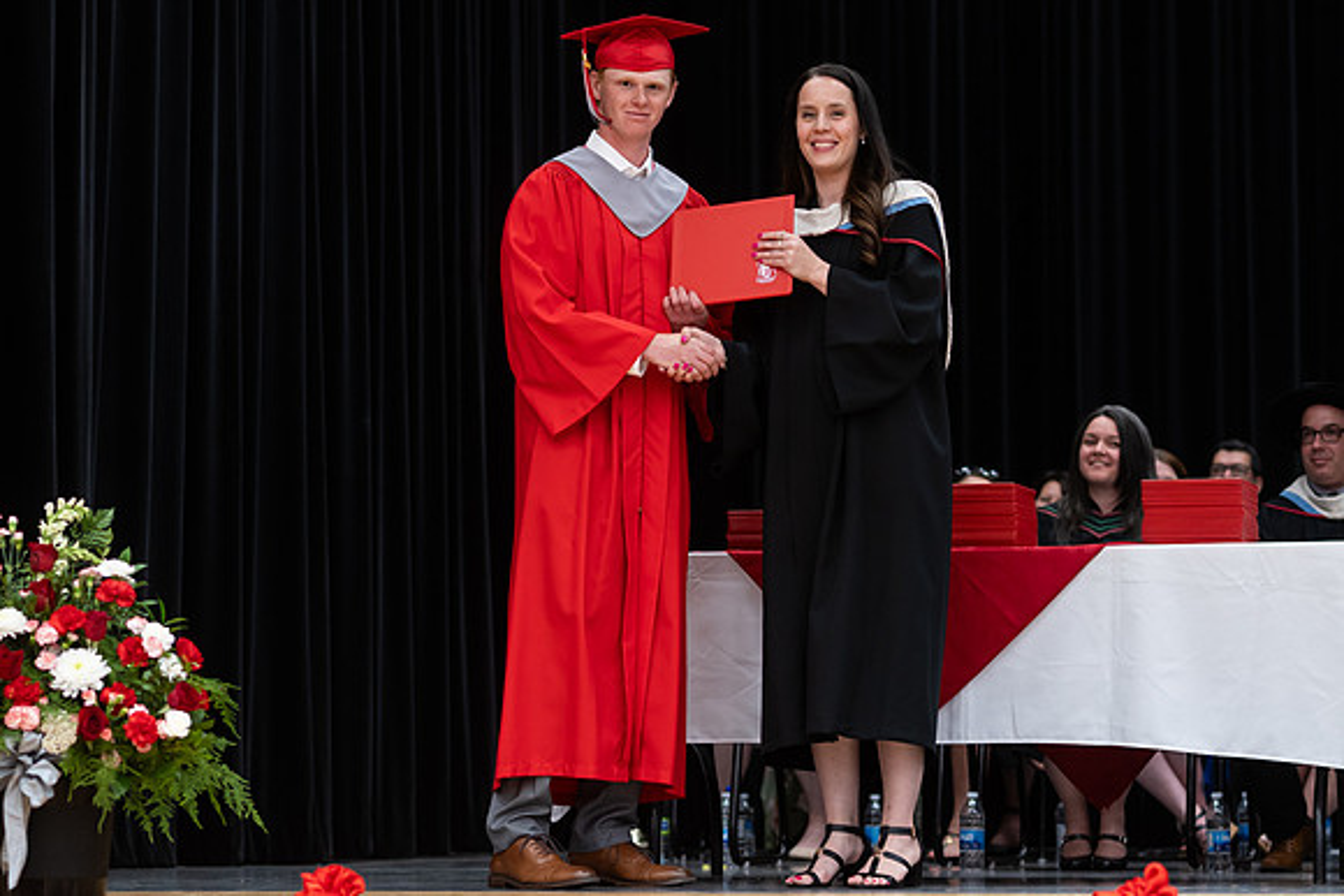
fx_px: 4078
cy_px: 499
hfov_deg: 18.7
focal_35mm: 109
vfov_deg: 12.5
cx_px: 672
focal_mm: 85
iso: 1000
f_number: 2.8
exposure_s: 1/200
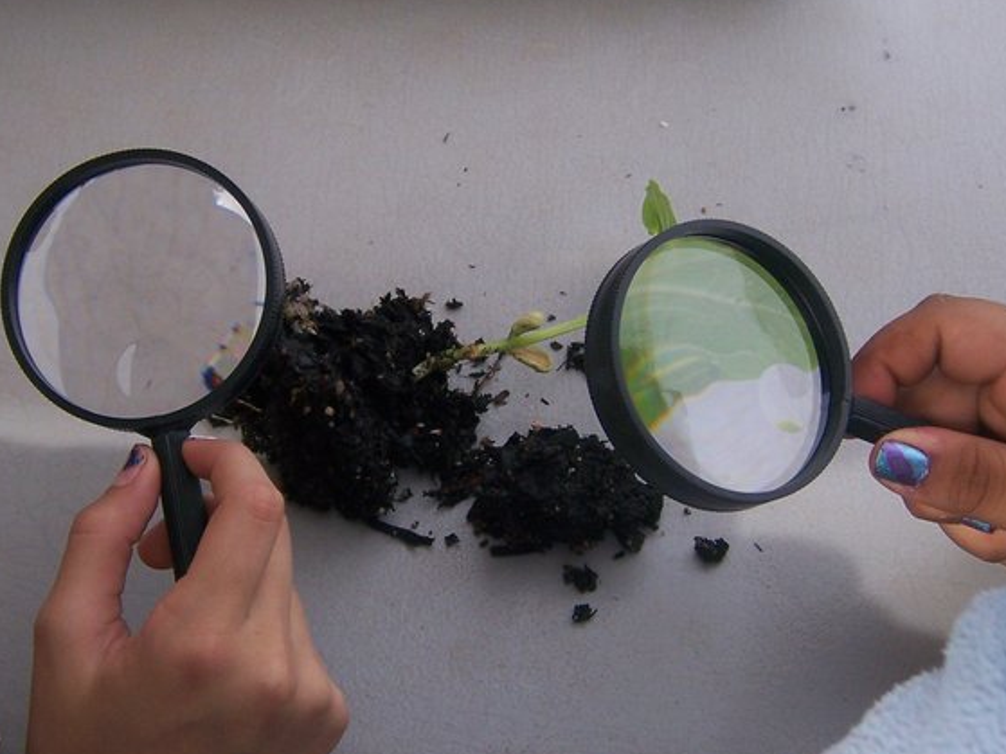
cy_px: 321
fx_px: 1918
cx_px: 443
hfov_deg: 29.4
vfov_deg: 22.2
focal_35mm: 66
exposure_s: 1/640
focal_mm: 6
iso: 80
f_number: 2.8
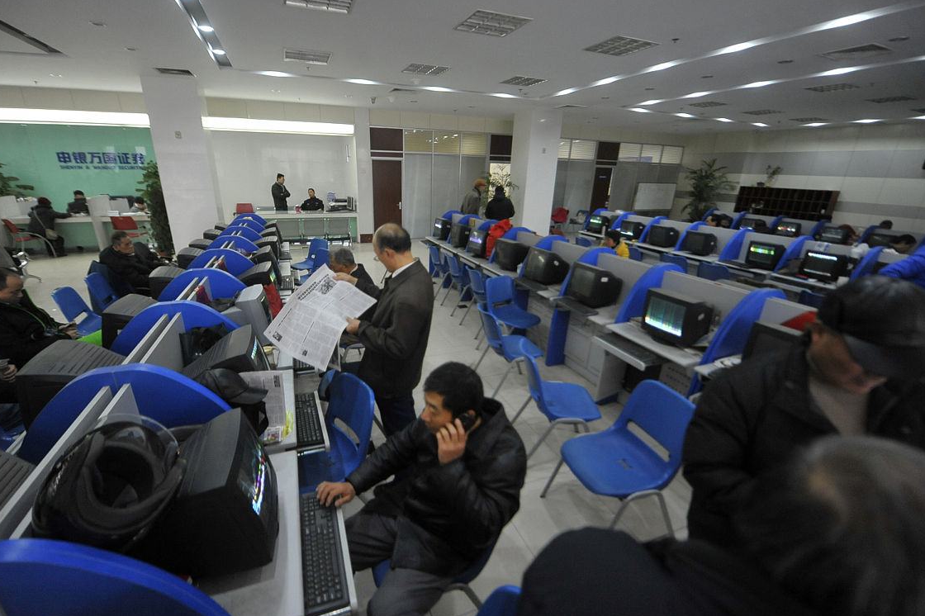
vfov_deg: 77.2
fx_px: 385
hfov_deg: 100.4
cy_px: 322
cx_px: 445
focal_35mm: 15
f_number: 2.8
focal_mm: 14
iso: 2000
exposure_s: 1/320
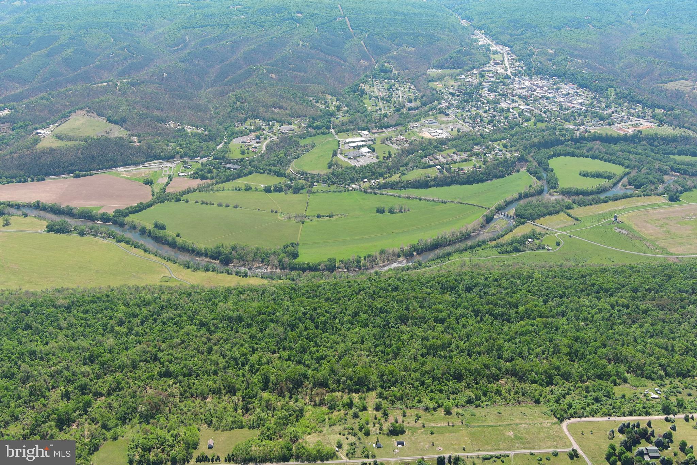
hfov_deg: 63.7
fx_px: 561
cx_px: 348
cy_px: 232
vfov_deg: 45.0
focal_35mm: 29
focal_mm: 10.57
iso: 100
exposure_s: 1/589
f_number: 2.8
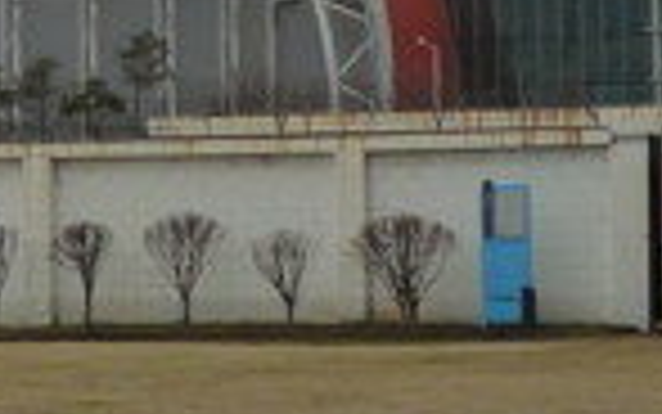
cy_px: -158
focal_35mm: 175
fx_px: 3158
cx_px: 261
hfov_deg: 12.0
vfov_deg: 7.4
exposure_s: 1/640
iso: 160
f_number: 3.4
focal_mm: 5.3
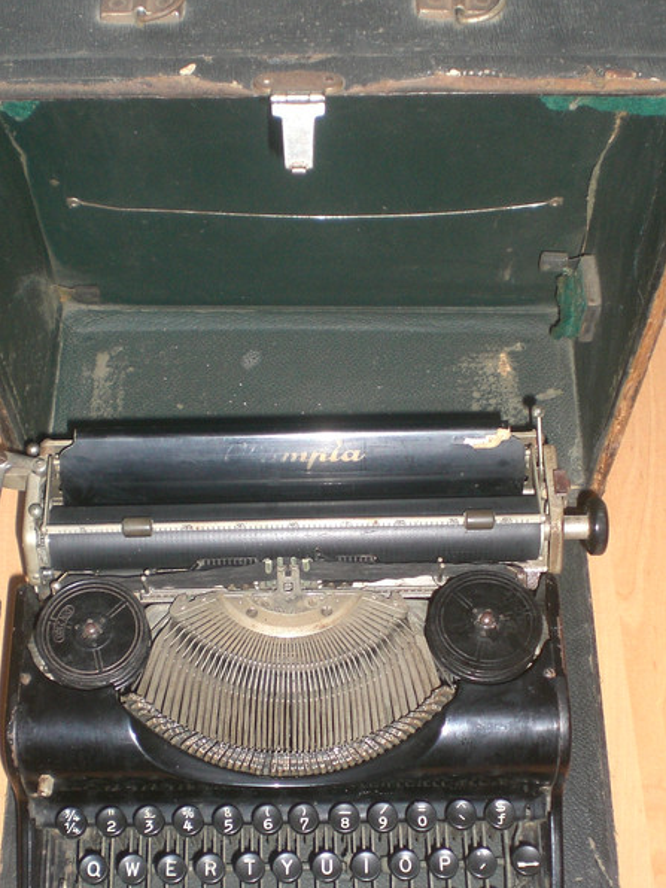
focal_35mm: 51
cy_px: 590
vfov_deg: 37.1
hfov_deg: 28.6
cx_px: 316
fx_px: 1308
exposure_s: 1/60
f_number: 3.1
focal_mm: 6.3
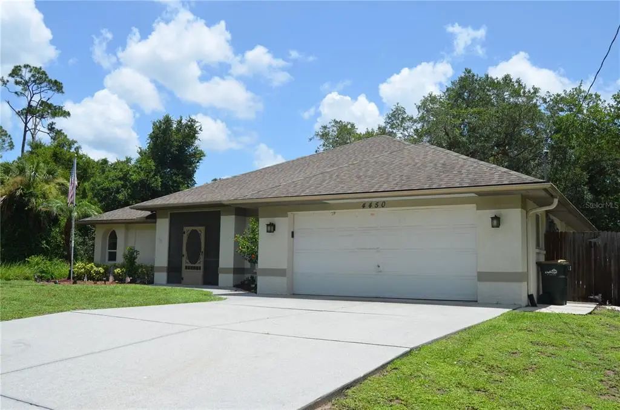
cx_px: 310
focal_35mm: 33
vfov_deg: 39.8
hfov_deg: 57.3
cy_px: 205
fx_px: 567
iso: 100
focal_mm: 22
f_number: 8
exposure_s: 1/250
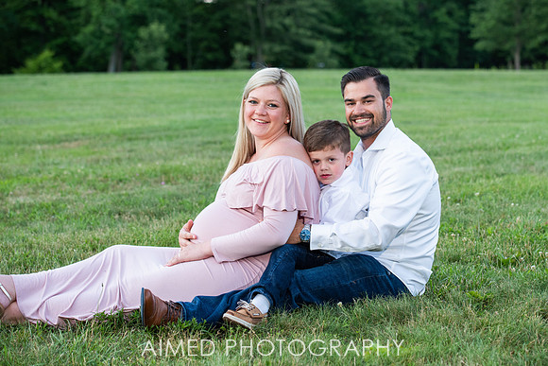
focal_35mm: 81
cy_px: 159
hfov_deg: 25.1
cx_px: 314
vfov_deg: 16.9
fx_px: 1229
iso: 500
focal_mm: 70
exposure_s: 1/250
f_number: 5
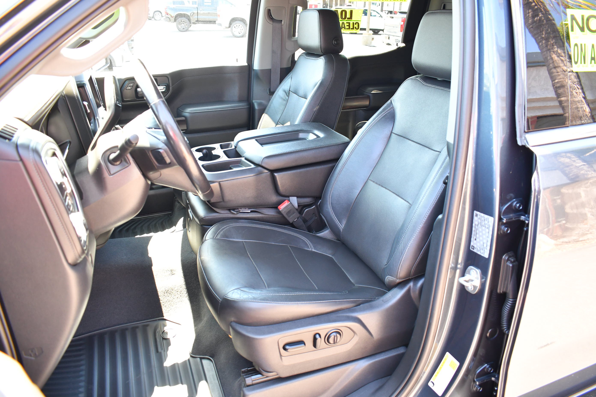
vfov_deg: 47.9
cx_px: 298
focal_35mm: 27
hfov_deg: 67.4
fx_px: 447
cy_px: 198
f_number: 4.5
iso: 800
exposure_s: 1/60
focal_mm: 18
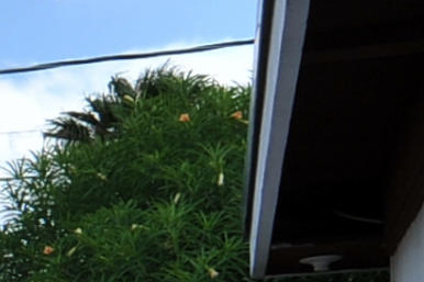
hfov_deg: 10.8
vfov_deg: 9.4
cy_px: 500
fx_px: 1648
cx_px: -778
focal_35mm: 140
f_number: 13
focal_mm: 18
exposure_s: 1/250
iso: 320
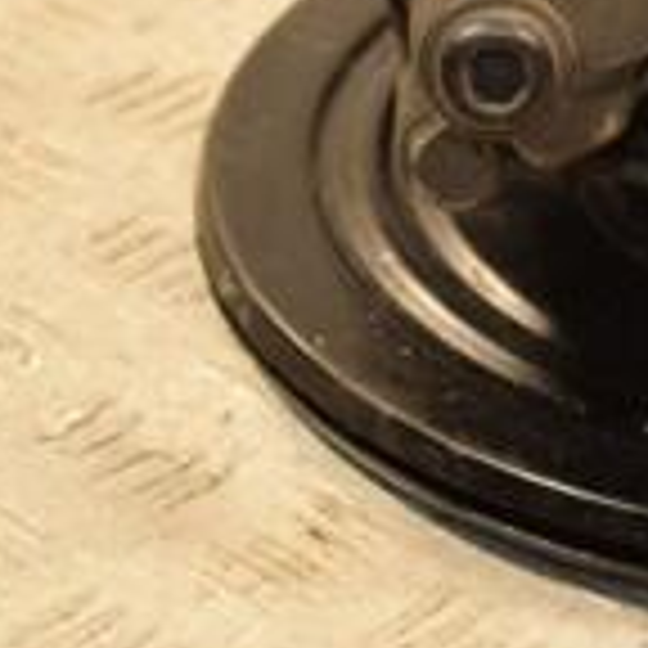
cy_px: -108
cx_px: 891
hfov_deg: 7.2
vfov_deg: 7.3
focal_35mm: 239
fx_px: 5057
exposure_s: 1/160
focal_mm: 45
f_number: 4.8
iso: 800
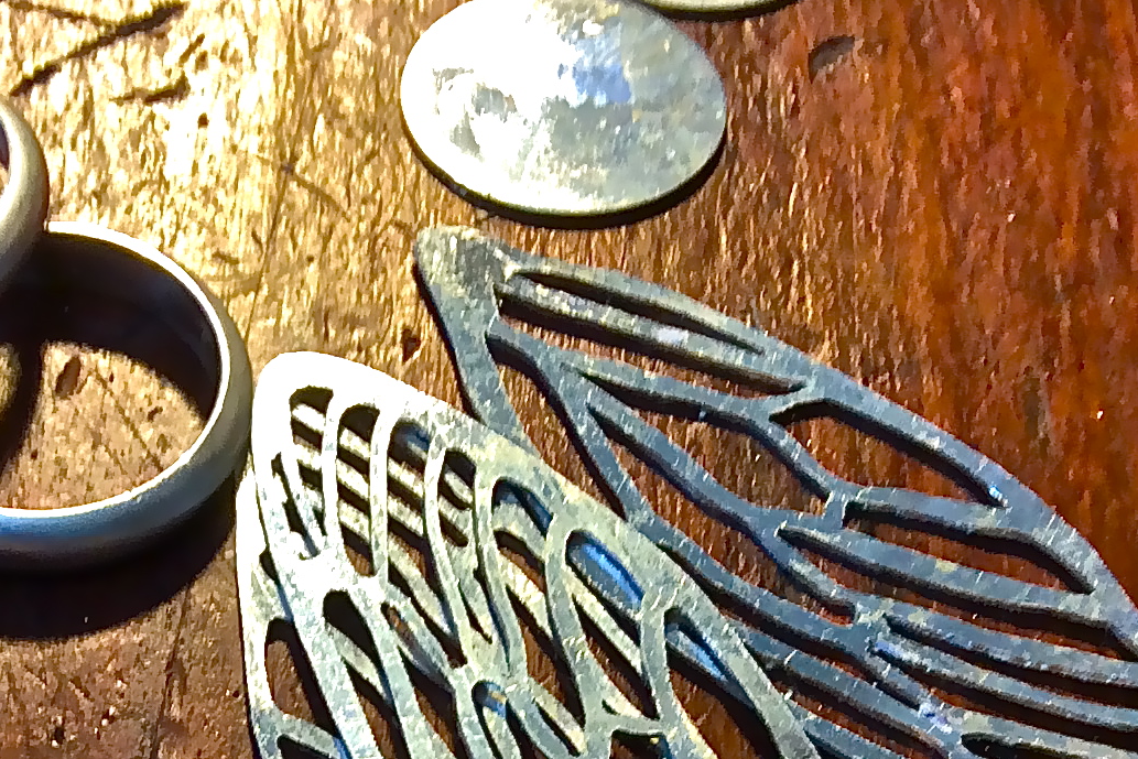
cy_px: 801
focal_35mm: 86
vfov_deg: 15.5
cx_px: 192
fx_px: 2719
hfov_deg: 23.2
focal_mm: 3.3
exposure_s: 1/24
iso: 40
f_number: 2.4
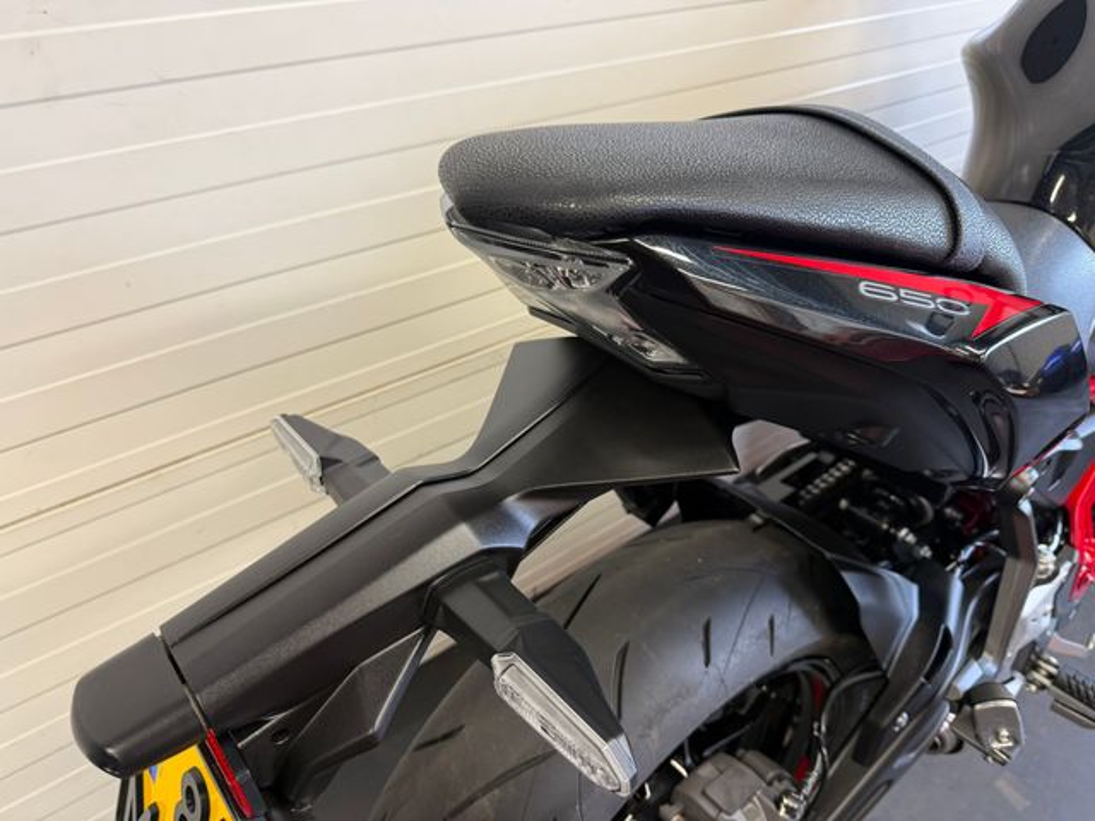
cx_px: 548
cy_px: 410
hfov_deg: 71.6
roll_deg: +0.2
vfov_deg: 56.8
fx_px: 759
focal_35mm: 24
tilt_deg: -34.9
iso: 125
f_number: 1.78
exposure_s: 1/50
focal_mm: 6.76
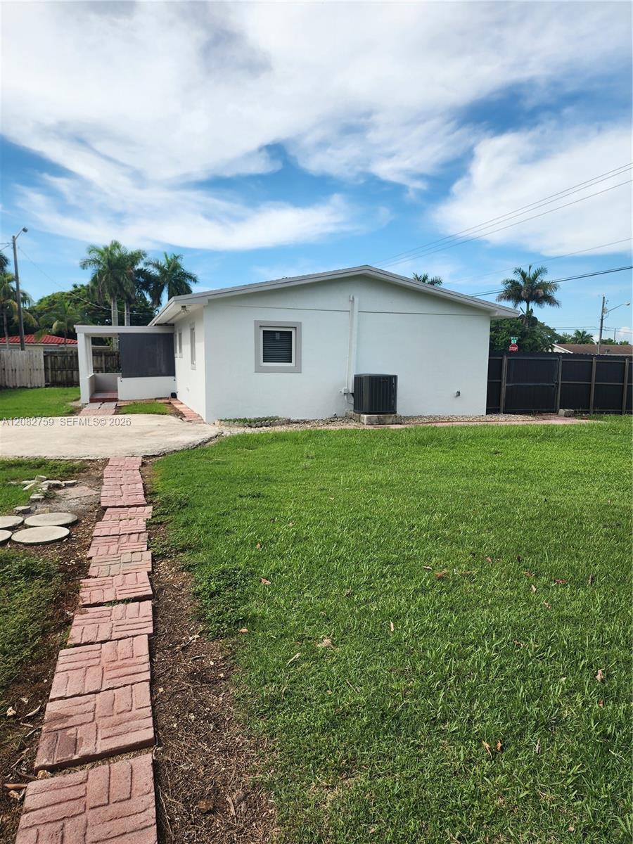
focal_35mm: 23
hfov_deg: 58.9
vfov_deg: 73.9
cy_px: 422
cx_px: 316
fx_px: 561
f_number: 1.8
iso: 12
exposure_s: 1/1011
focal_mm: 6.4
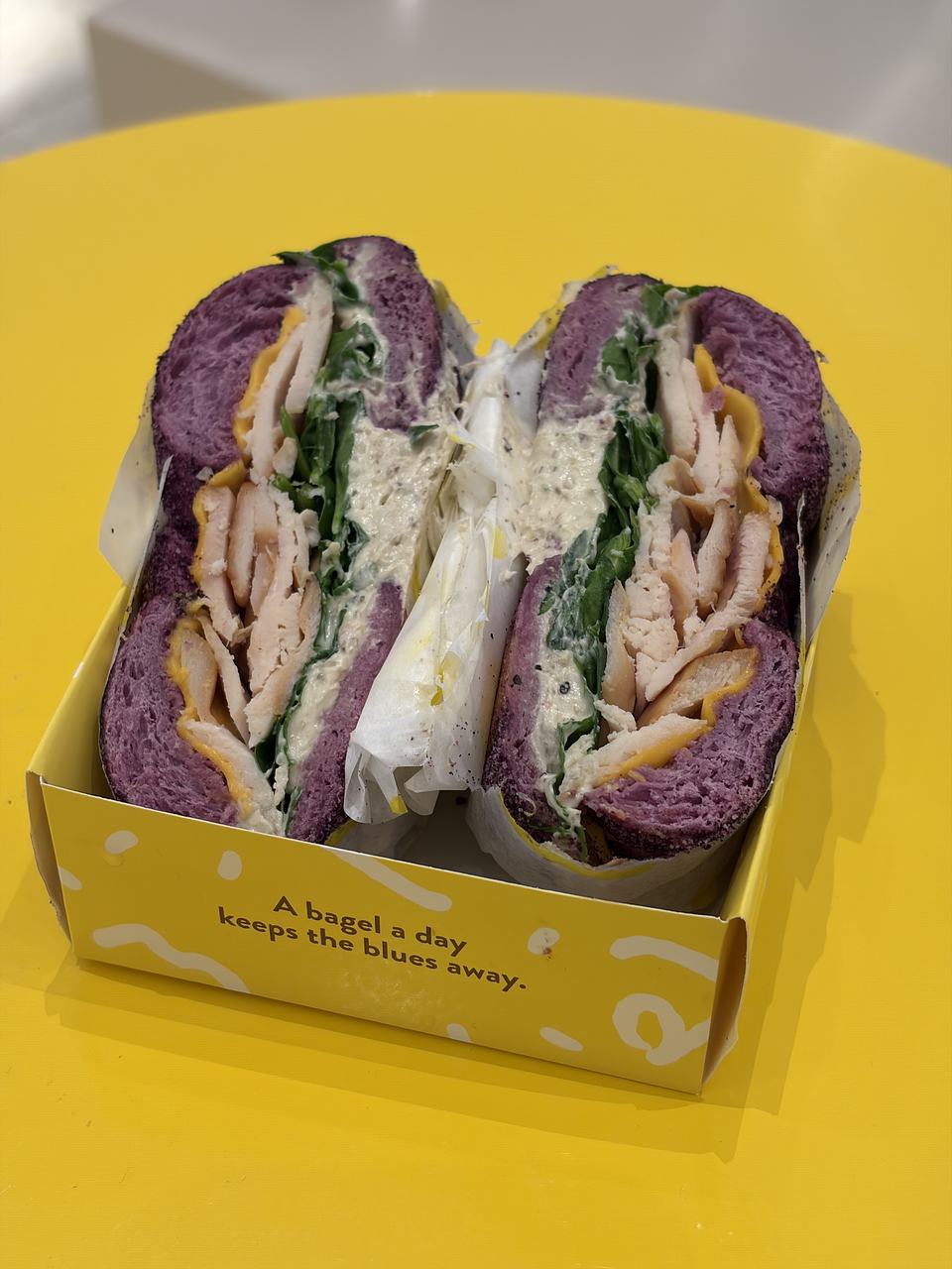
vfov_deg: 36.8
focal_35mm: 52
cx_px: 476
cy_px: 634
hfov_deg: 28.0
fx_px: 1907
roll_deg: +1.2
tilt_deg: -41.0
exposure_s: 1/50
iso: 32
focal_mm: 5.96
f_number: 1.6
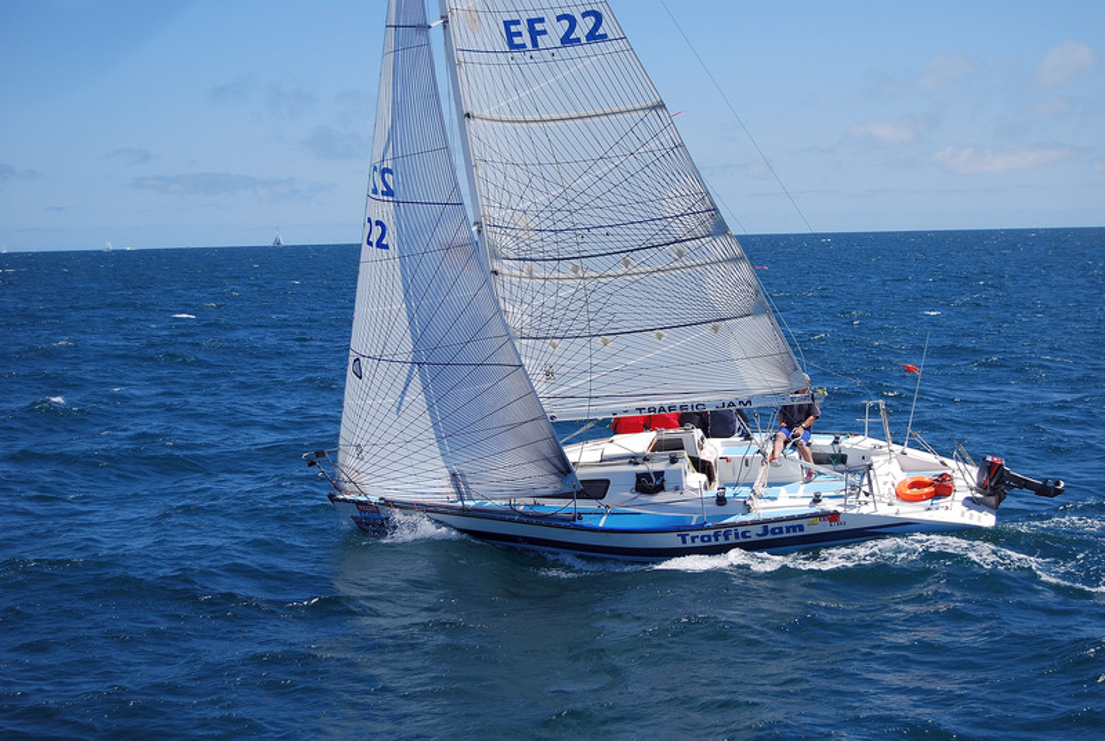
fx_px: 1937
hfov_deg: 31.8
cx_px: 552
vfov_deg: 21.6
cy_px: 370
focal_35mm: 63
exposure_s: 1/1000
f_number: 5.3
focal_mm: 42
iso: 160
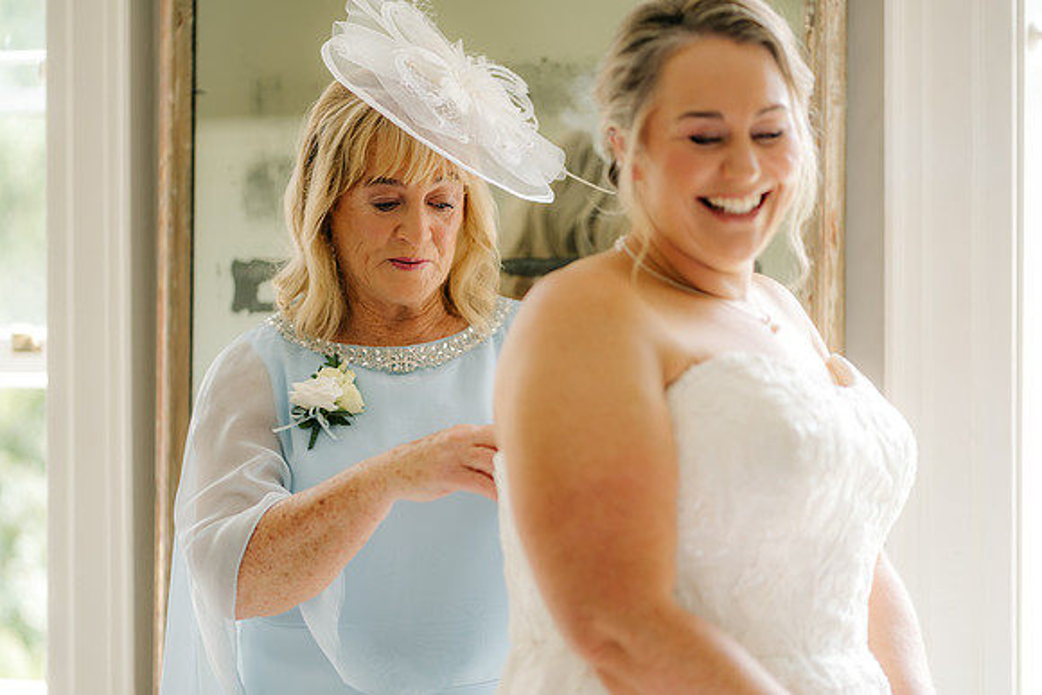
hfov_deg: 23.0
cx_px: 521
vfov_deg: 15.4
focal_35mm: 89
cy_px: 348
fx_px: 2563
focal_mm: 85
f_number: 2
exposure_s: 1/200
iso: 125
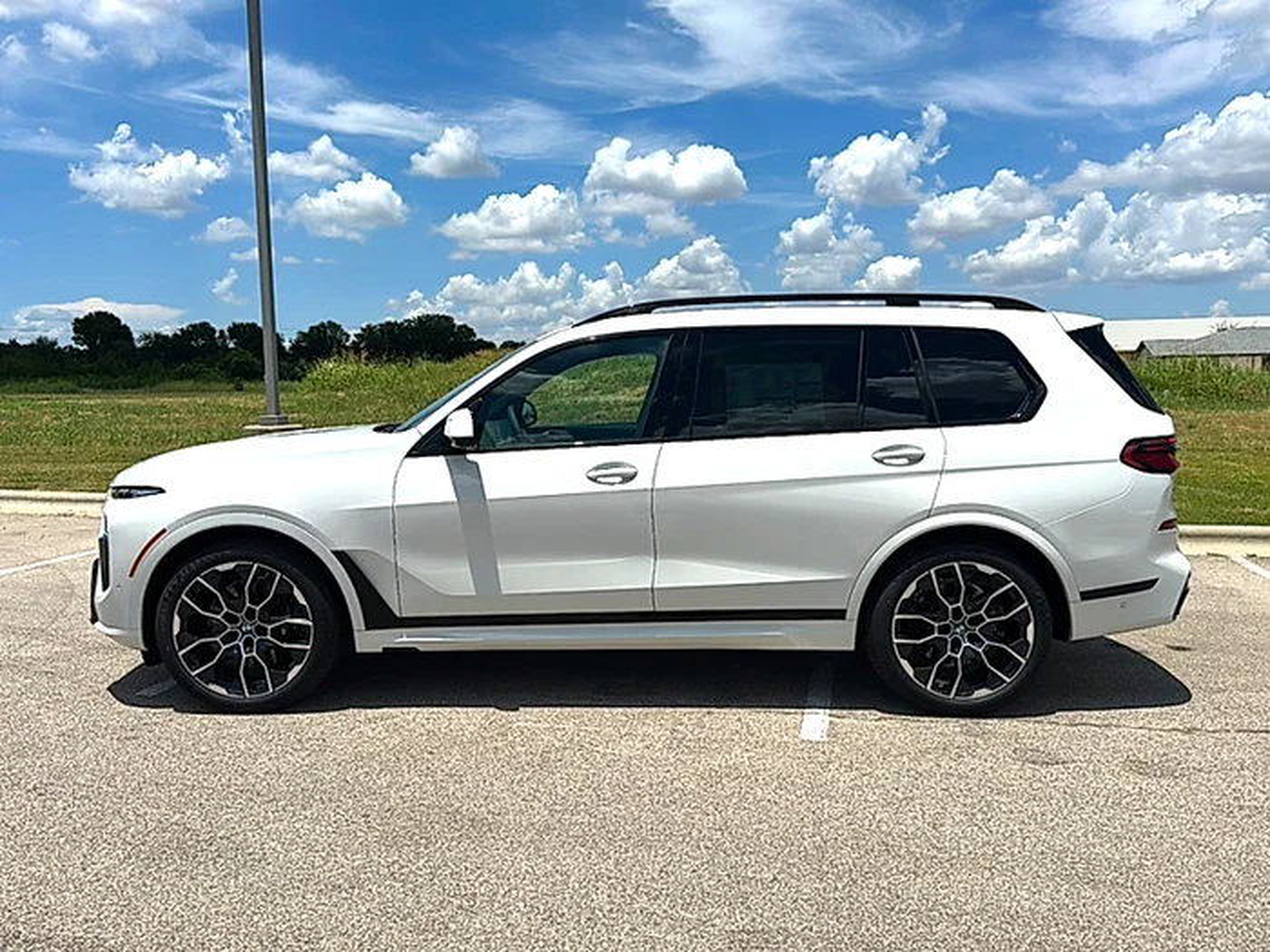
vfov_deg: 54.9
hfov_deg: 69.4
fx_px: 917
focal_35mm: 25
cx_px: 635
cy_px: 476
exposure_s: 1/10989
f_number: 1.78
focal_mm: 6.86
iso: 80
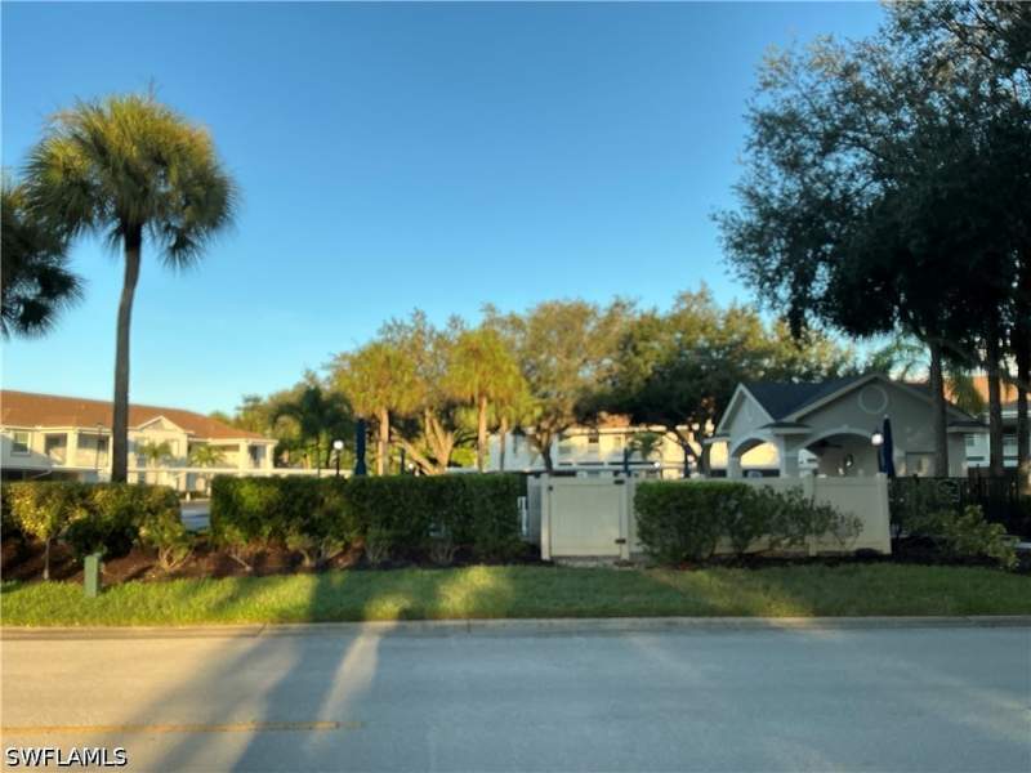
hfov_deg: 63.4
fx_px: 834
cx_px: 516
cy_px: 386
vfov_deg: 49.7
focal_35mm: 28
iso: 25
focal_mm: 3
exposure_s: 1/383
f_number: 1.8
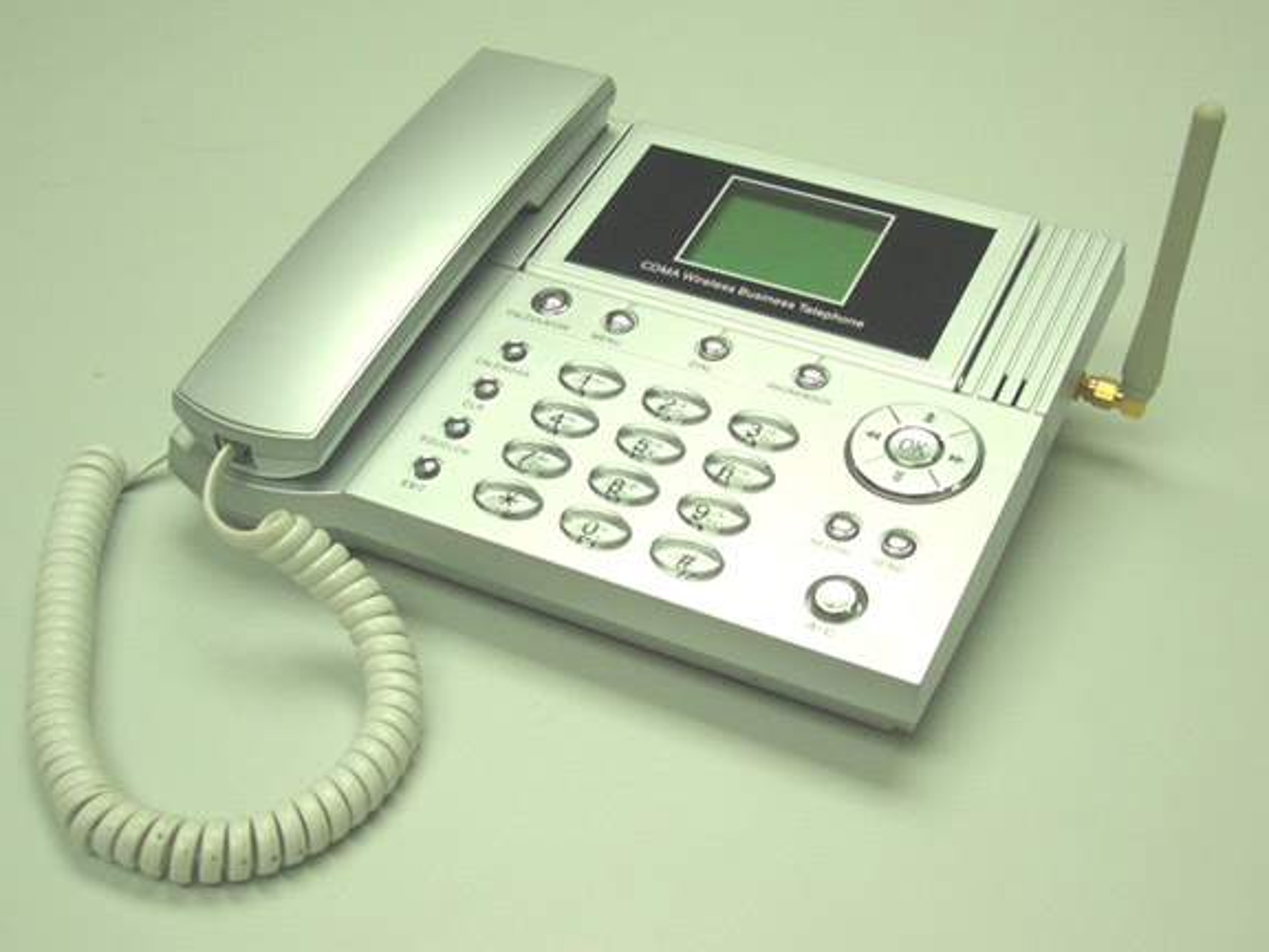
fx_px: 1796
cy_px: 476
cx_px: 634
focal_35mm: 49
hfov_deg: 38.9
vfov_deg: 29.7
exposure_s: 1/125
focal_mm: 8.2
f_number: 3.1
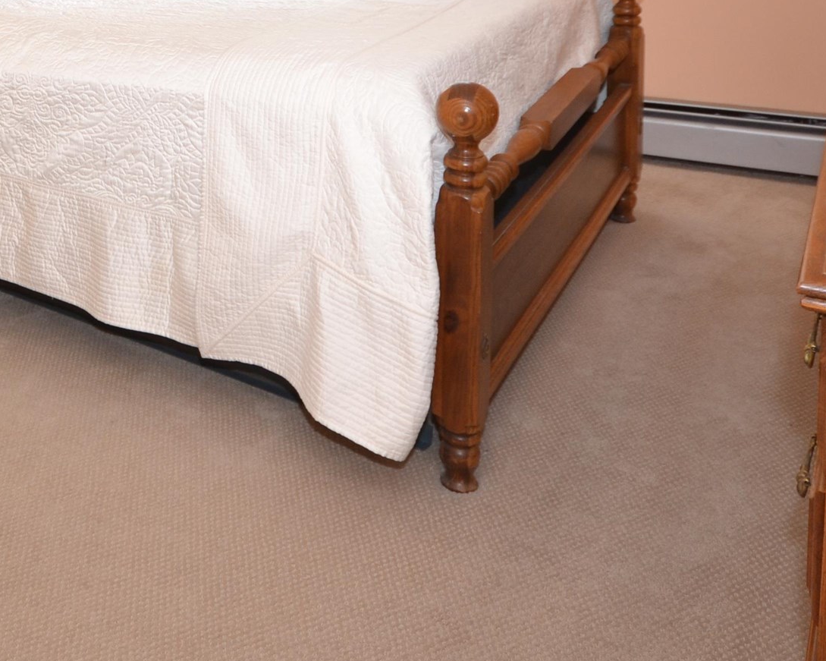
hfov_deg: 37.5
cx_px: 58
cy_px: -44
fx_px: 1116
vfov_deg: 30.0
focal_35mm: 46
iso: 400
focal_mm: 11.5
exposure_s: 1/60
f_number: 5.6
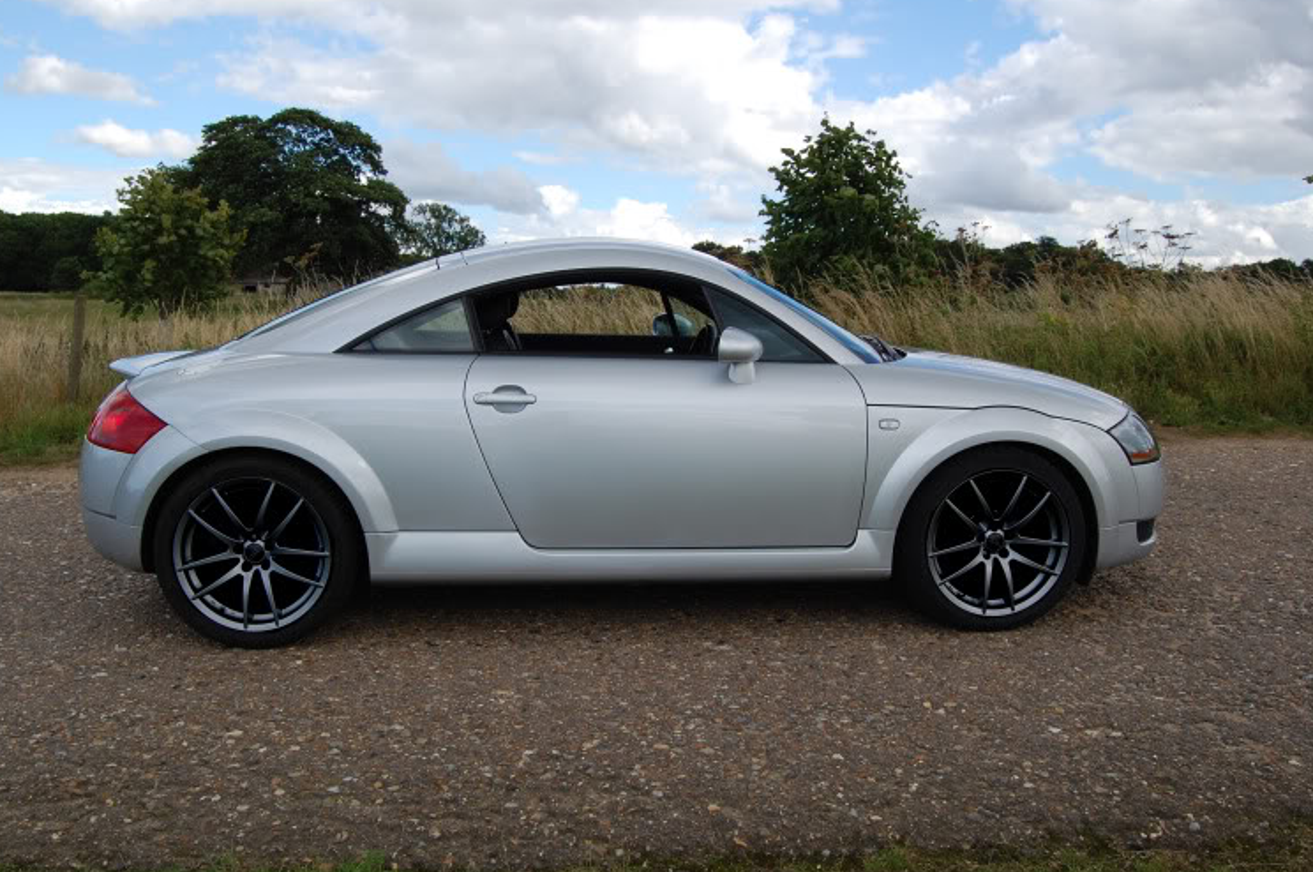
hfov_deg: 63.7
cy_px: 428
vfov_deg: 44.8
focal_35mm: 29
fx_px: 1056
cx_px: 624
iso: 200
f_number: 8
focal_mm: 18
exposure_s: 1/250
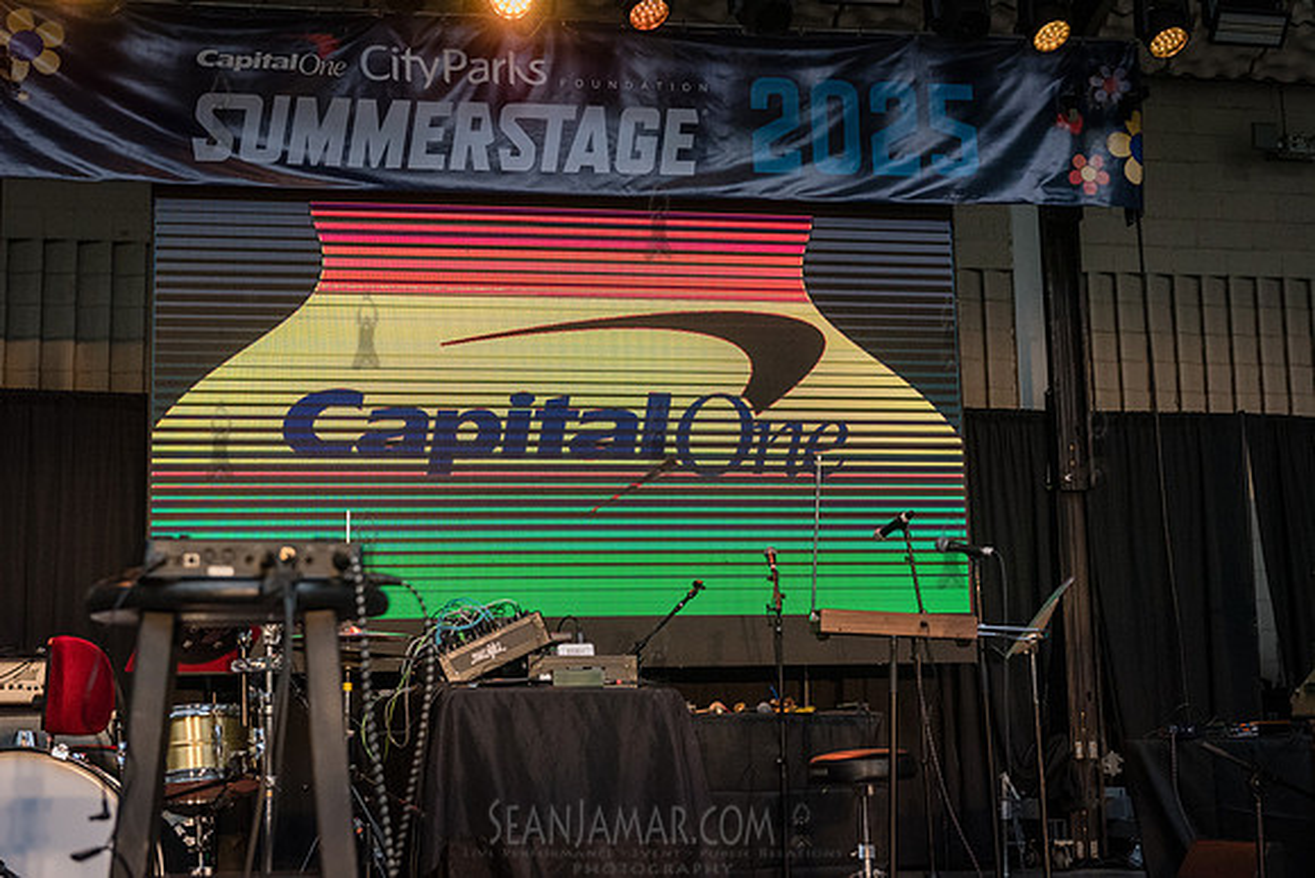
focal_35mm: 58
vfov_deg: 23.4
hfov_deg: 34.5
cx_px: 658
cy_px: 439
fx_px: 2119
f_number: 5
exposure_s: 1/2000
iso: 4000
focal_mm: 58
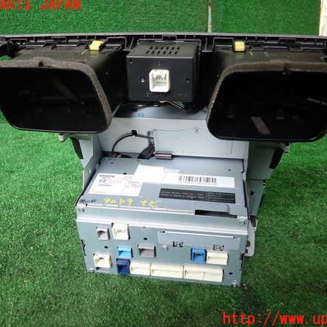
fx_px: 321
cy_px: 162
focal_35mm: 30
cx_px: 168
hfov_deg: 54.0
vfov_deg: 54.0
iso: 200
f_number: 2
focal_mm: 4.5
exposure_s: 1/30
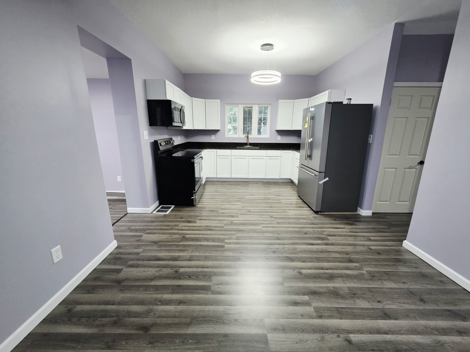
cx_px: 235
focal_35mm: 13
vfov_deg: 89.9
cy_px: 176
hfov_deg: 106.2
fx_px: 177
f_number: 1.9
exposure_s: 1/60.2
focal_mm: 2.2
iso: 400
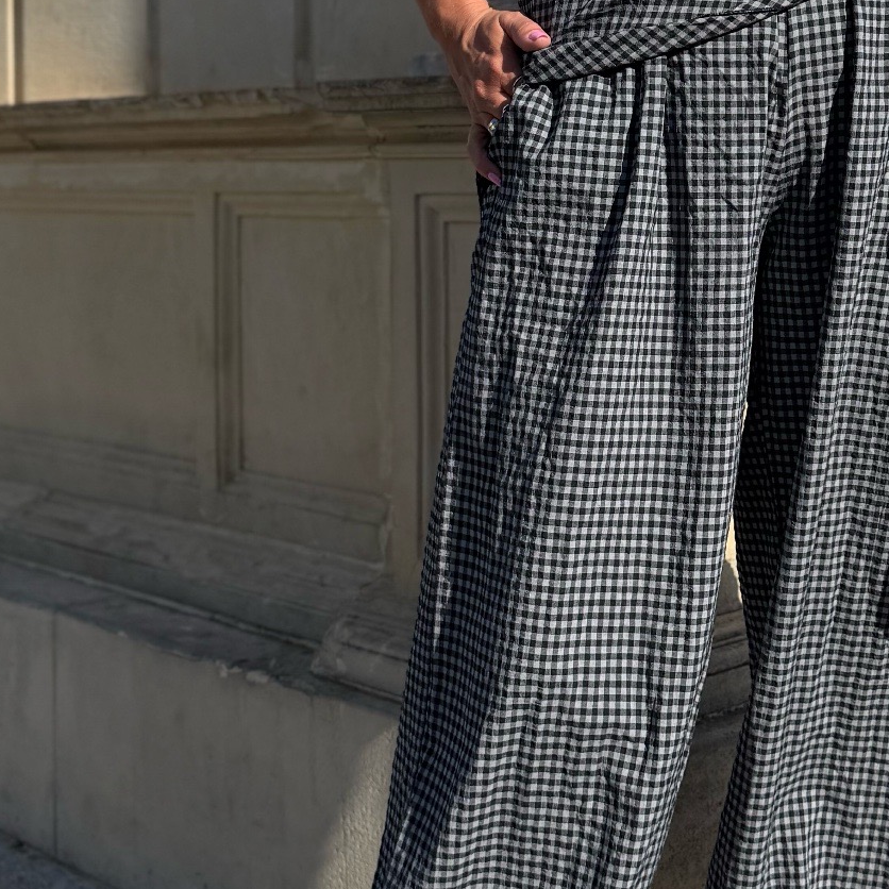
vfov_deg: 27.3
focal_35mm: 62
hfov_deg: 27.4
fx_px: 1801
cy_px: 221
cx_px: 661
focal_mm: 6.76
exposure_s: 1/6711
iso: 80
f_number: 1.78
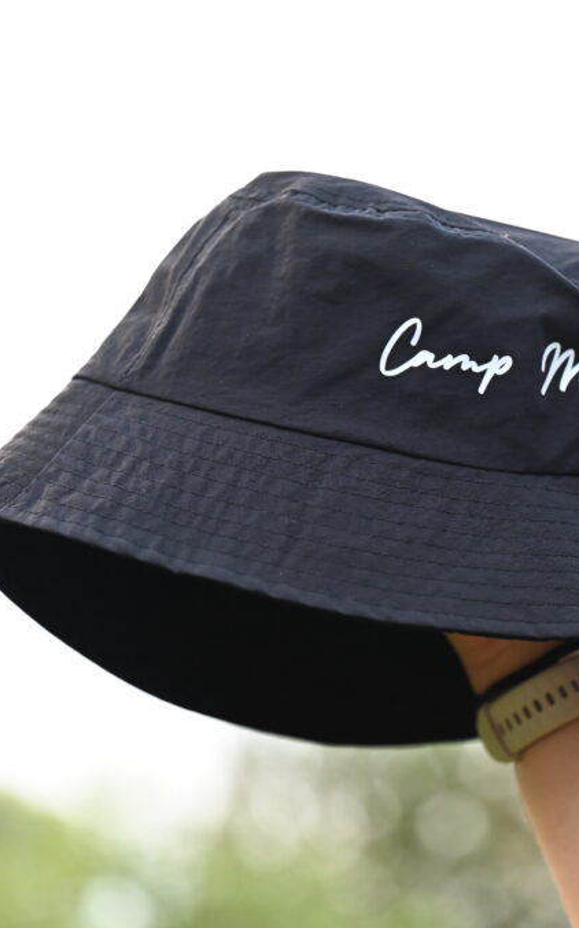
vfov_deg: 19.3
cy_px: 463
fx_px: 2729
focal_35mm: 108
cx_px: 488
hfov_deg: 12.0
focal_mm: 70
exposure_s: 1/800
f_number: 2.8
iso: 2000
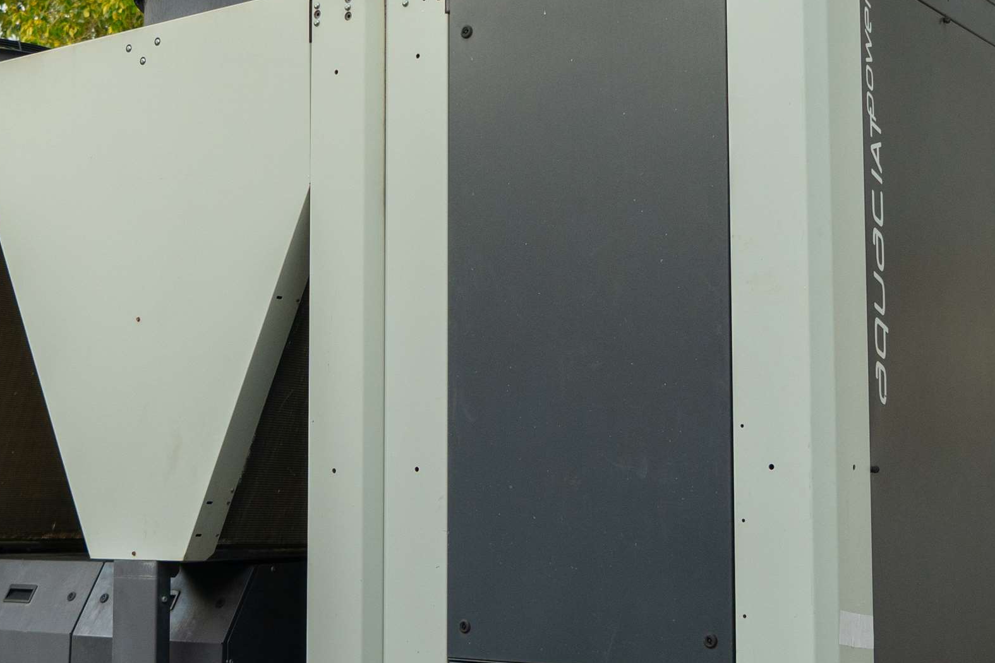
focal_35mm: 64
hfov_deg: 31.2
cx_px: 347
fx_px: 1769
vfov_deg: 21.2
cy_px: 361
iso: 640
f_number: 4
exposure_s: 1/160
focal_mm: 24
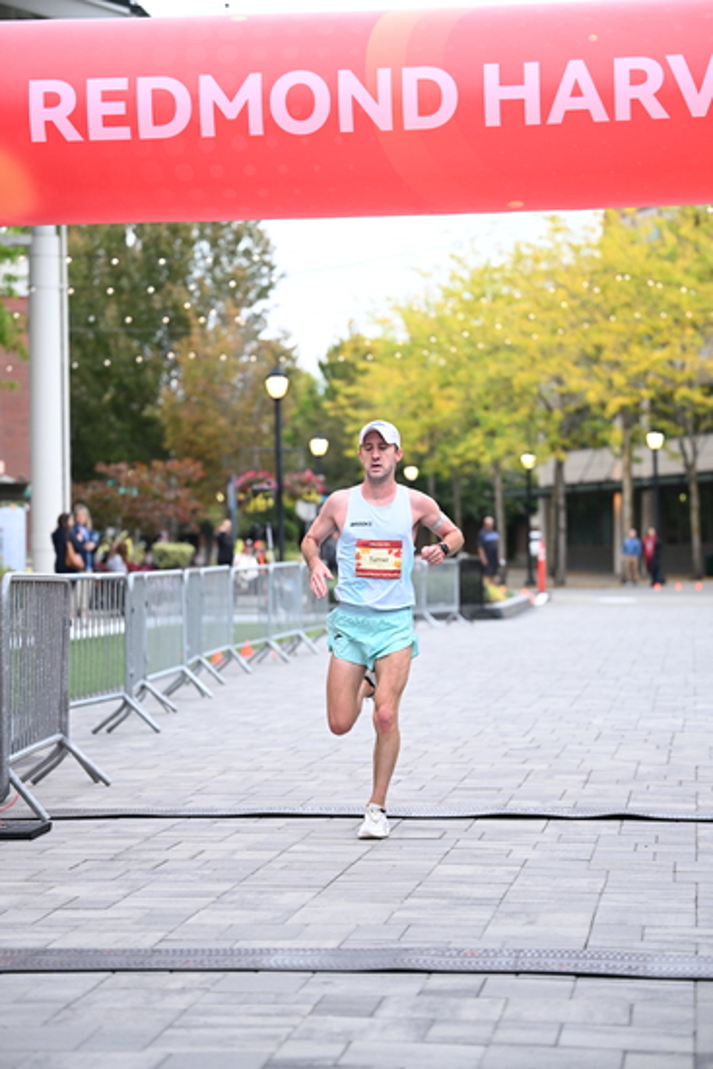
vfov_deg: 23.4
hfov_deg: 15.7
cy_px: 534
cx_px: 356
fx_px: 2583
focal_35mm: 87
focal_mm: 87
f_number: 2.8
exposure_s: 1/640
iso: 1250
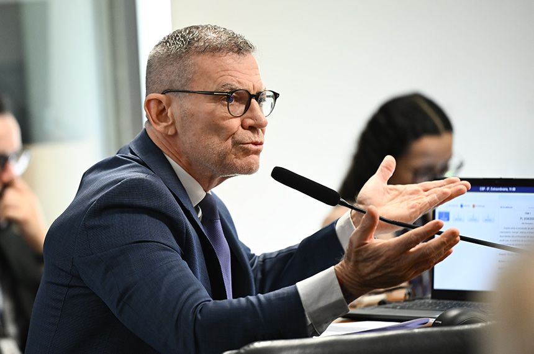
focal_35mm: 200
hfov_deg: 10.3
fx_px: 2961
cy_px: 177
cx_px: 267
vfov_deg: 6.8
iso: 1600
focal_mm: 200
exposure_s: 1/100
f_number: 2.8
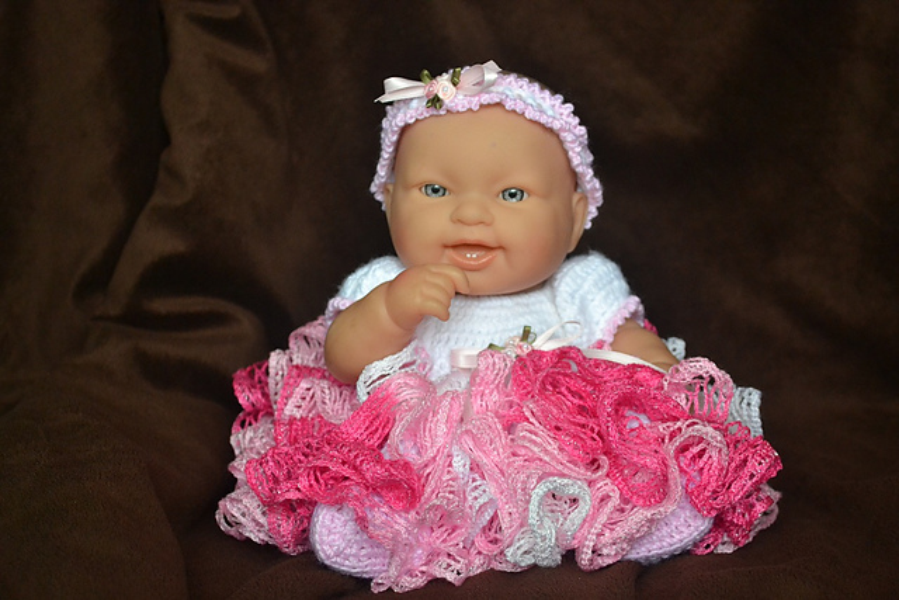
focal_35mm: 66
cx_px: 450
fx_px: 1648
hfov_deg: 30.5
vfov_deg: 20.6
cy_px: 300
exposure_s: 1/60
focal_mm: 44
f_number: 5.3
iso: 1400
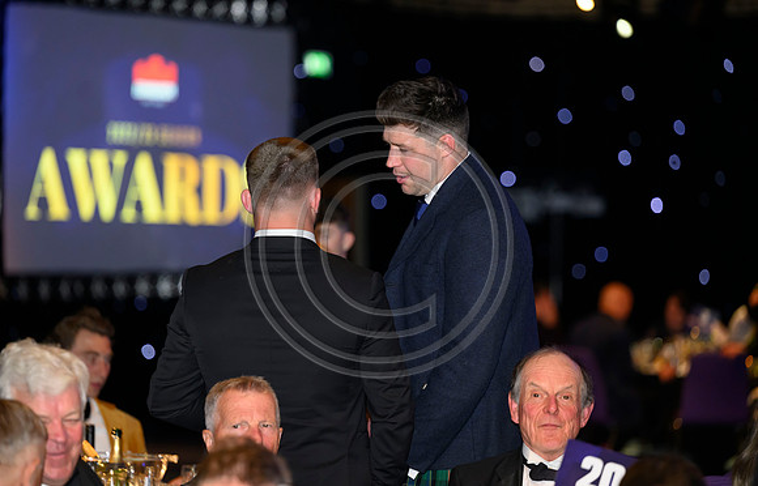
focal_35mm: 173
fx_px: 3593
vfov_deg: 7.7
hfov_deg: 12.0
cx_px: 379
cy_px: 233
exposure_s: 1/160
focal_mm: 165
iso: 2500
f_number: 3.2
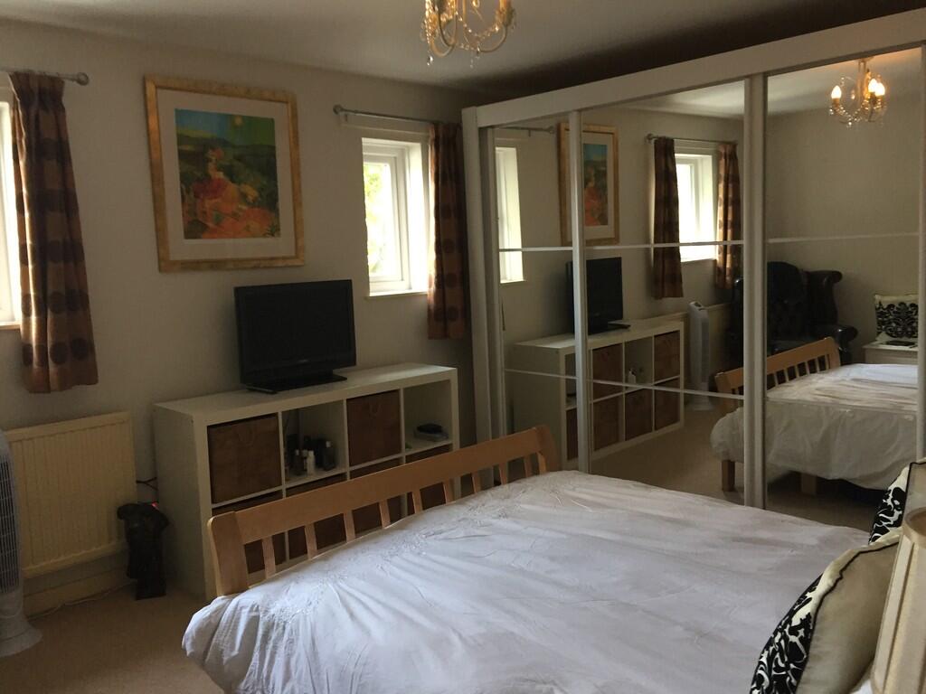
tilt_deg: -6.7
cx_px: 463
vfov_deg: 48.2
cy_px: 347
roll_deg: +2.9
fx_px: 776
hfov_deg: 61.7
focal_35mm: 29
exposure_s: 1/33
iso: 160
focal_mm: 4.15
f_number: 2.2
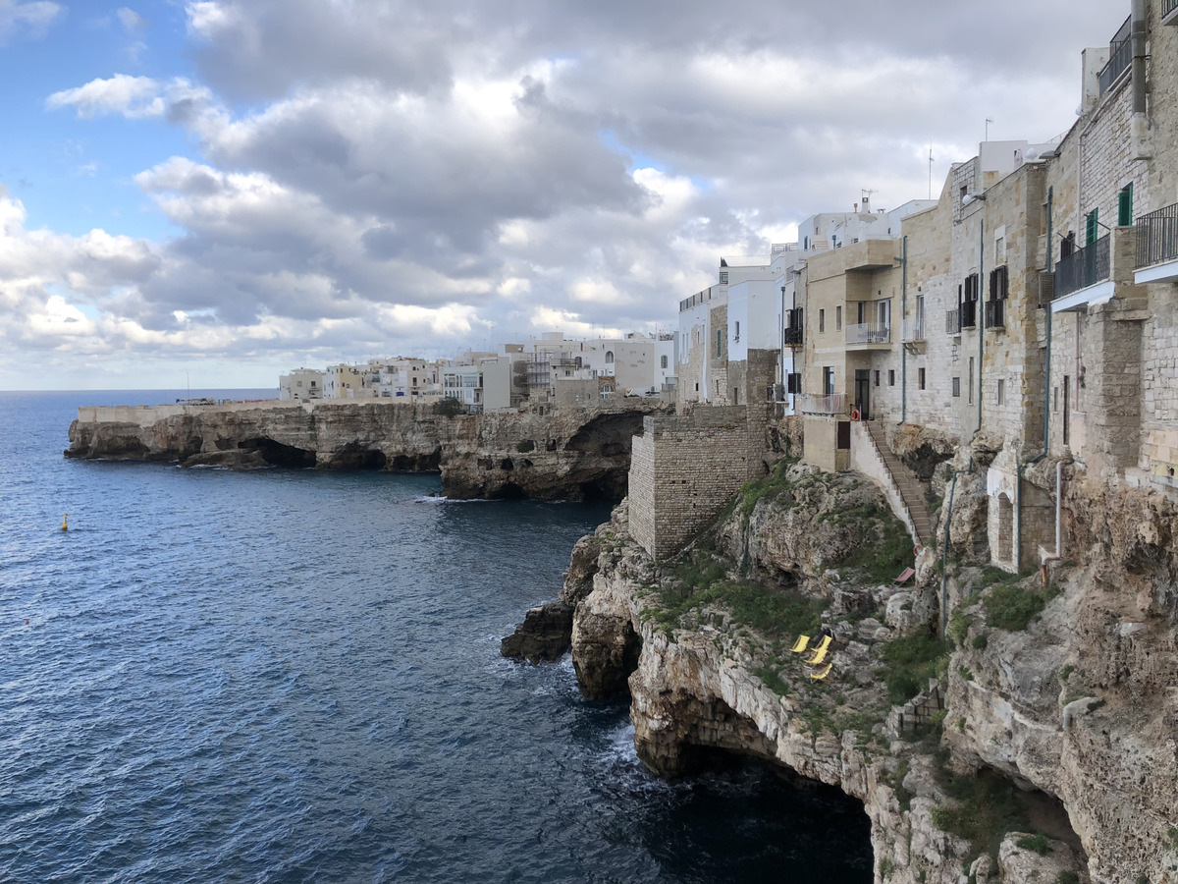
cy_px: 442
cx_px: 589
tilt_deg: -4.0
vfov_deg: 49.7
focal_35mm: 28
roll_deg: +1.4
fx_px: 953
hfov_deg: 63.4
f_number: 1.8
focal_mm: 4
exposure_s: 1/873
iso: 20
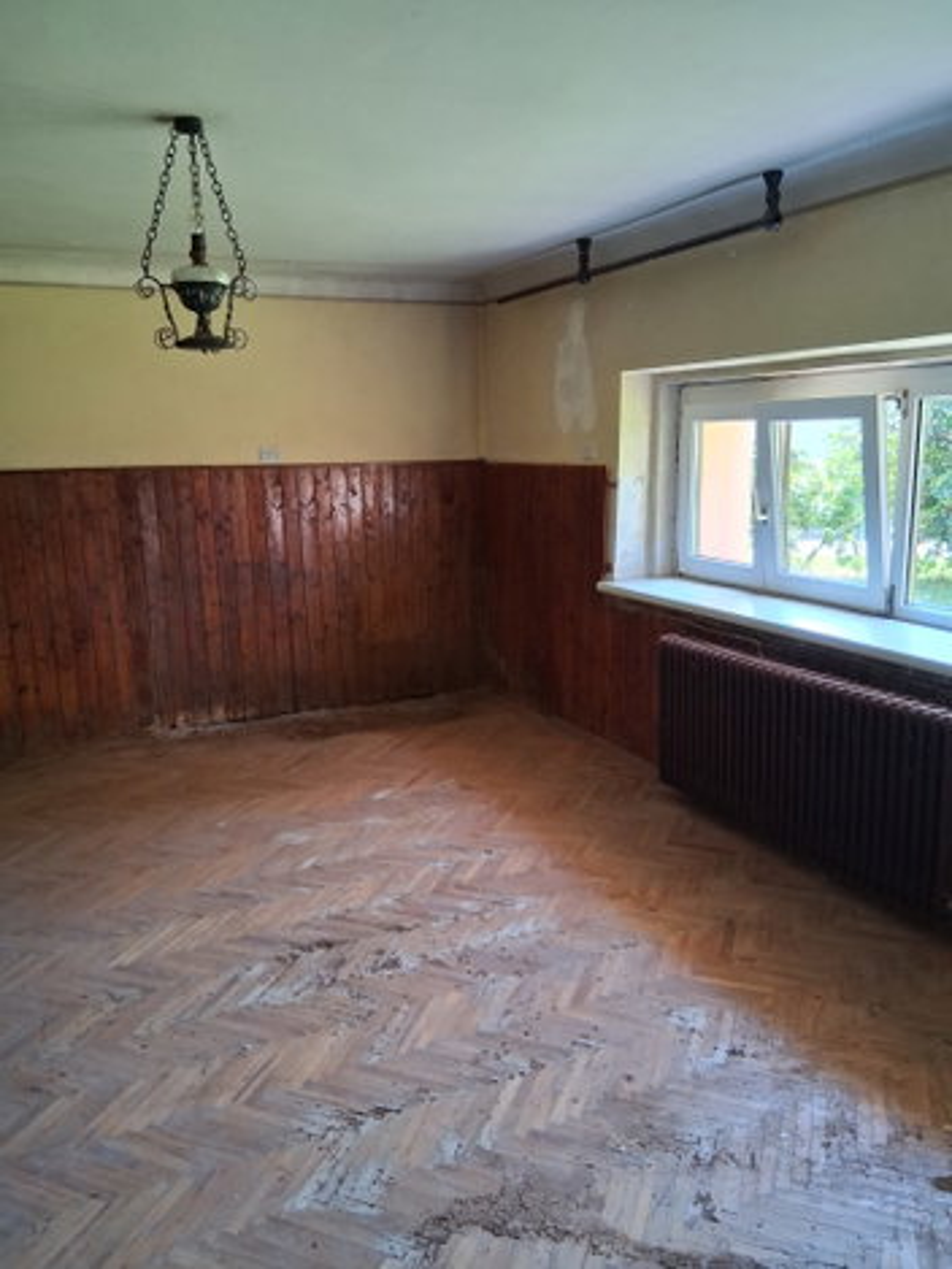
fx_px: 953
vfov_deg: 67.3
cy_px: 634
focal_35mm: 26
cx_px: 476
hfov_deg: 53.1
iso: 400
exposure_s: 1/100
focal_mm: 3.98
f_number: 1.8
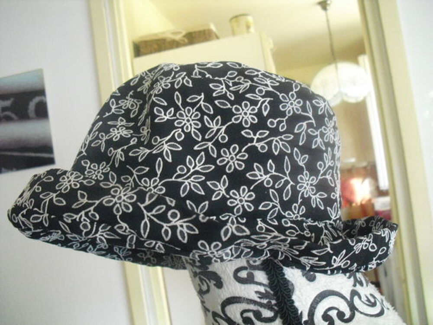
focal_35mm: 36
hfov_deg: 51.4
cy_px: 162
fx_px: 450
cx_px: 216
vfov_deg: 39.7
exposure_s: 1/20
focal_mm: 6.3
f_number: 3.1
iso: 800
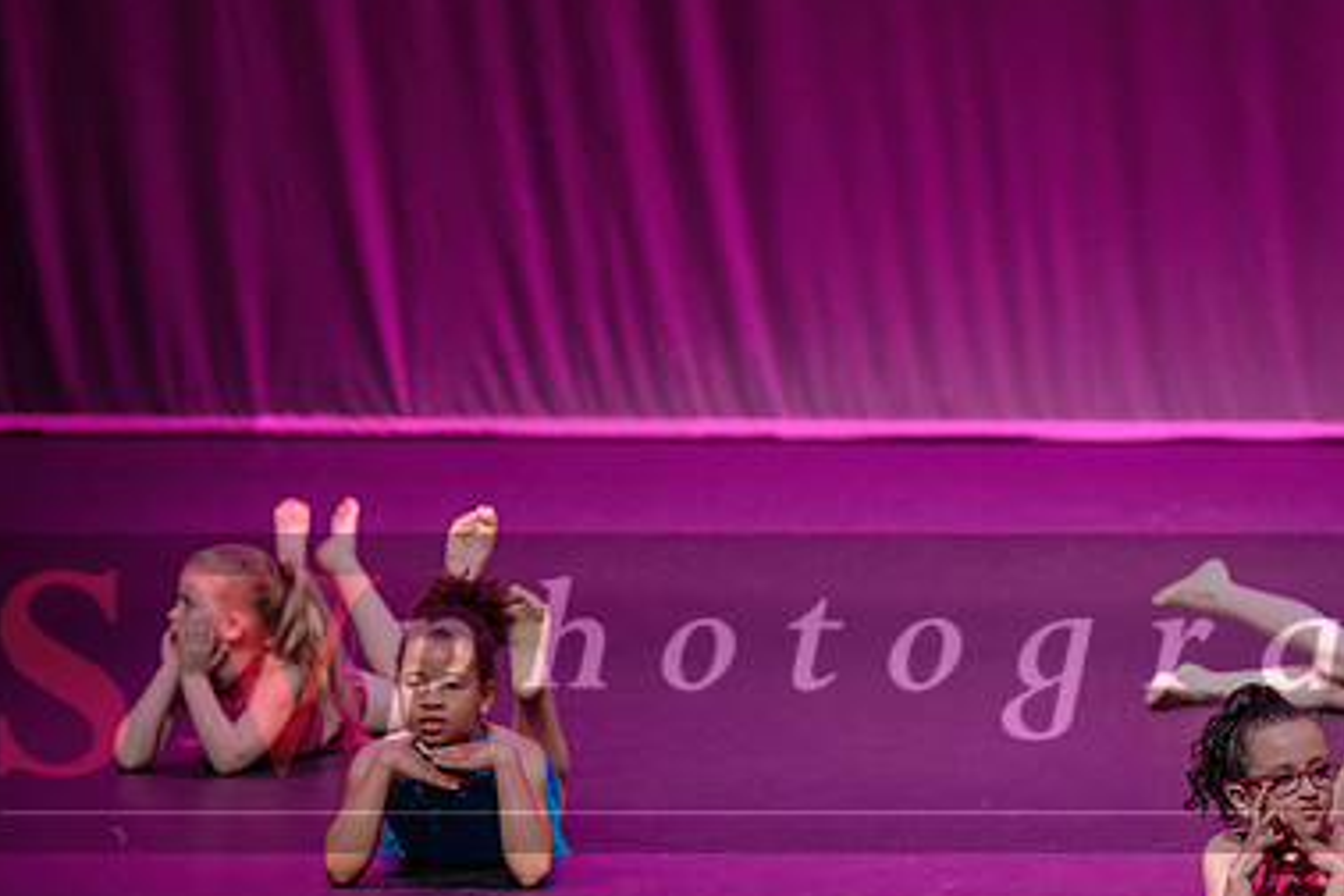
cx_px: 1073
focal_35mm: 255
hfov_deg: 8.1
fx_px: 9519
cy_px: 558
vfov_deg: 5.4
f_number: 2.8
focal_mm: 140
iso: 1250
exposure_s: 1/250
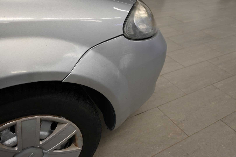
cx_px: 118
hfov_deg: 59.5
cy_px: 78
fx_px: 206
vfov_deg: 41.7
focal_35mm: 32
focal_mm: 21
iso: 200
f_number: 4
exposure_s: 1/50
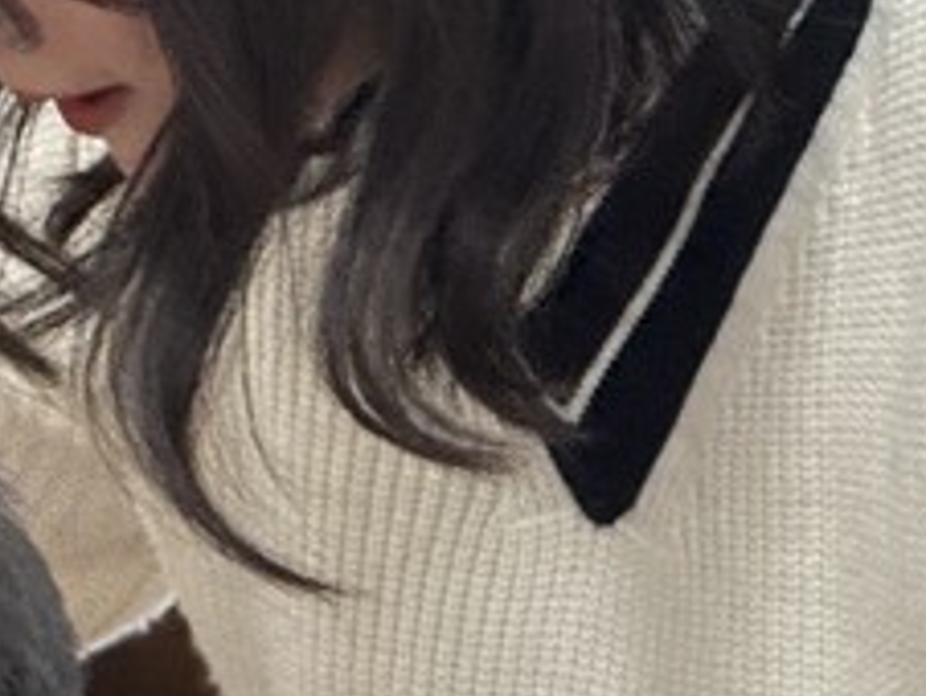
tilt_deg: -12.3
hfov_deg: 6.0
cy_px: 1064
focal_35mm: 327
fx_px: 8757
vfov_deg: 4.5
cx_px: -692
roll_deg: +0.5
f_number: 2.8
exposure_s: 1/120
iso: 320
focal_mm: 9
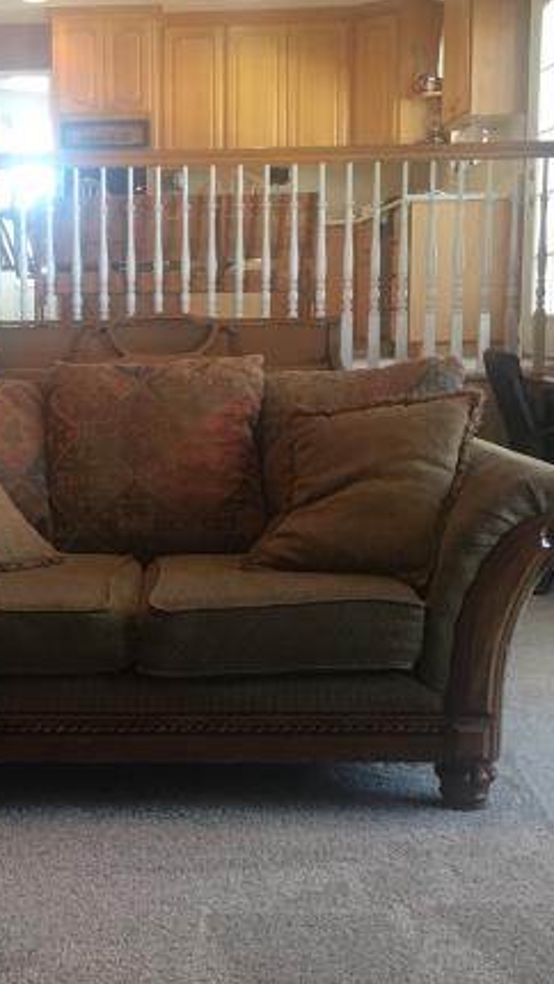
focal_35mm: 47
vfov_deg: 43.7
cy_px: 439
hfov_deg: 24.8
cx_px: 78
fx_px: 1227
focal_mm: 4.15
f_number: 2.2
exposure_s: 1/15
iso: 25
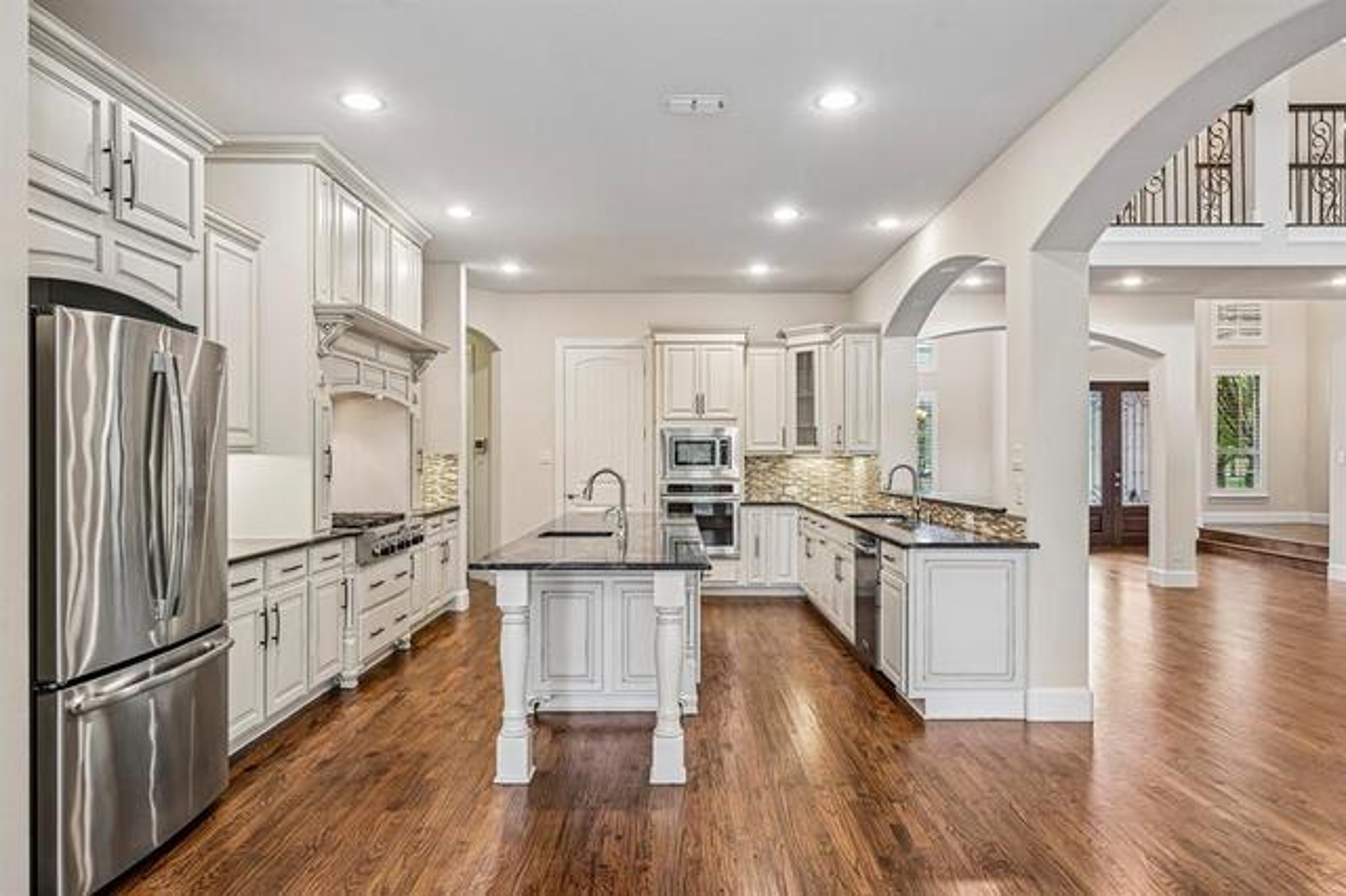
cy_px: 448
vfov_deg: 59.4
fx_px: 785
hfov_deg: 81.2
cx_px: 673
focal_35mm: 21
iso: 400
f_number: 8
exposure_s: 1/13
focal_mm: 21
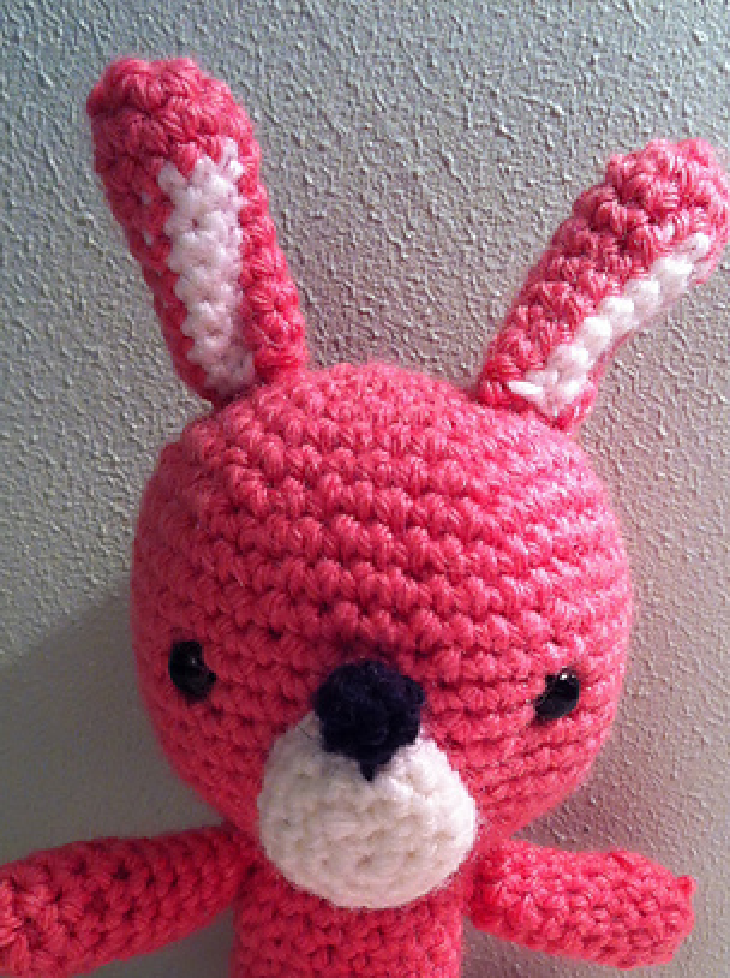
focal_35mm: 55
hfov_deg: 26.5
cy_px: 740
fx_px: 1551
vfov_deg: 34.2
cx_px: 391
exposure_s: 1/17
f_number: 2.8
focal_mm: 3.85
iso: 80
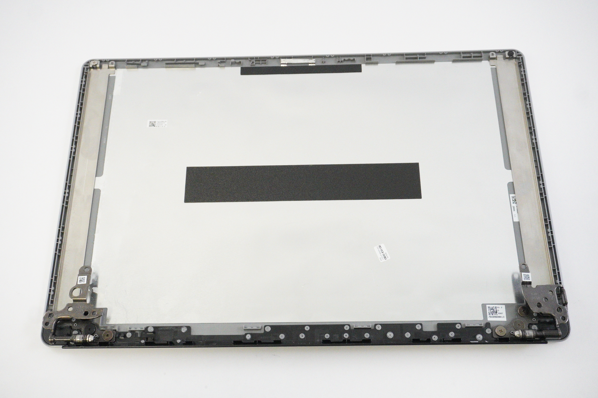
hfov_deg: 51.3
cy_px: 199
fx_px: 622
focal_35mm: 38
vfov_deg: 35.4
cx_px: 299
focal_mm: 25
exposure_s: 1/400
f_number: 5.6
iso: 8000
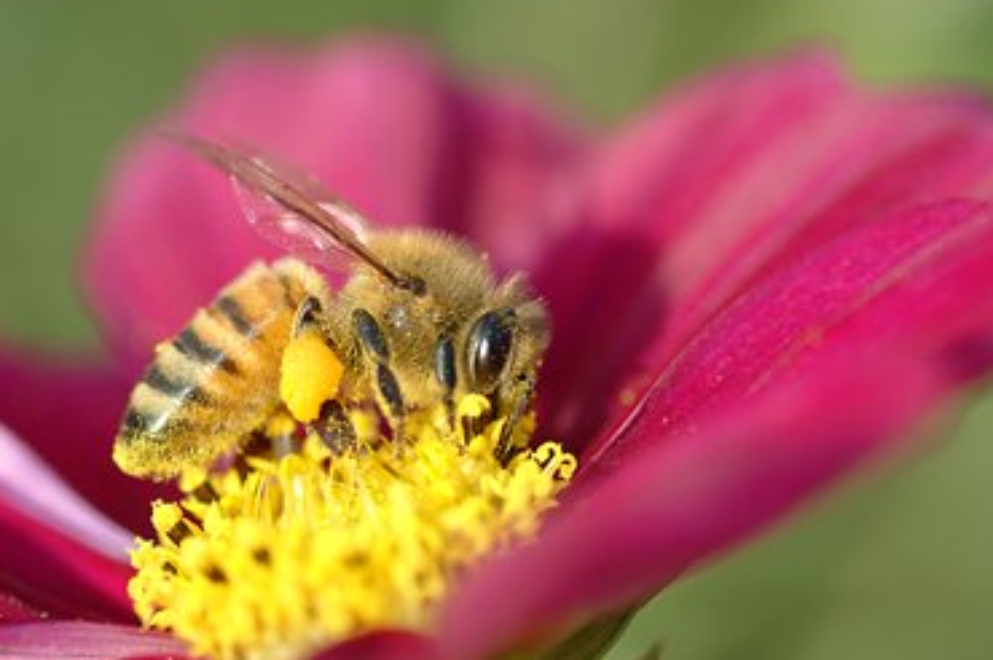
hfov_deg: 11.1
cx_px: 341
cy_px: 337
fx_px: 5090
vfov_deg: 7.4
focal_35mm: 185
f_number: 6.7
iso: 400
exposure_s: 1/750
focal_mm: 89
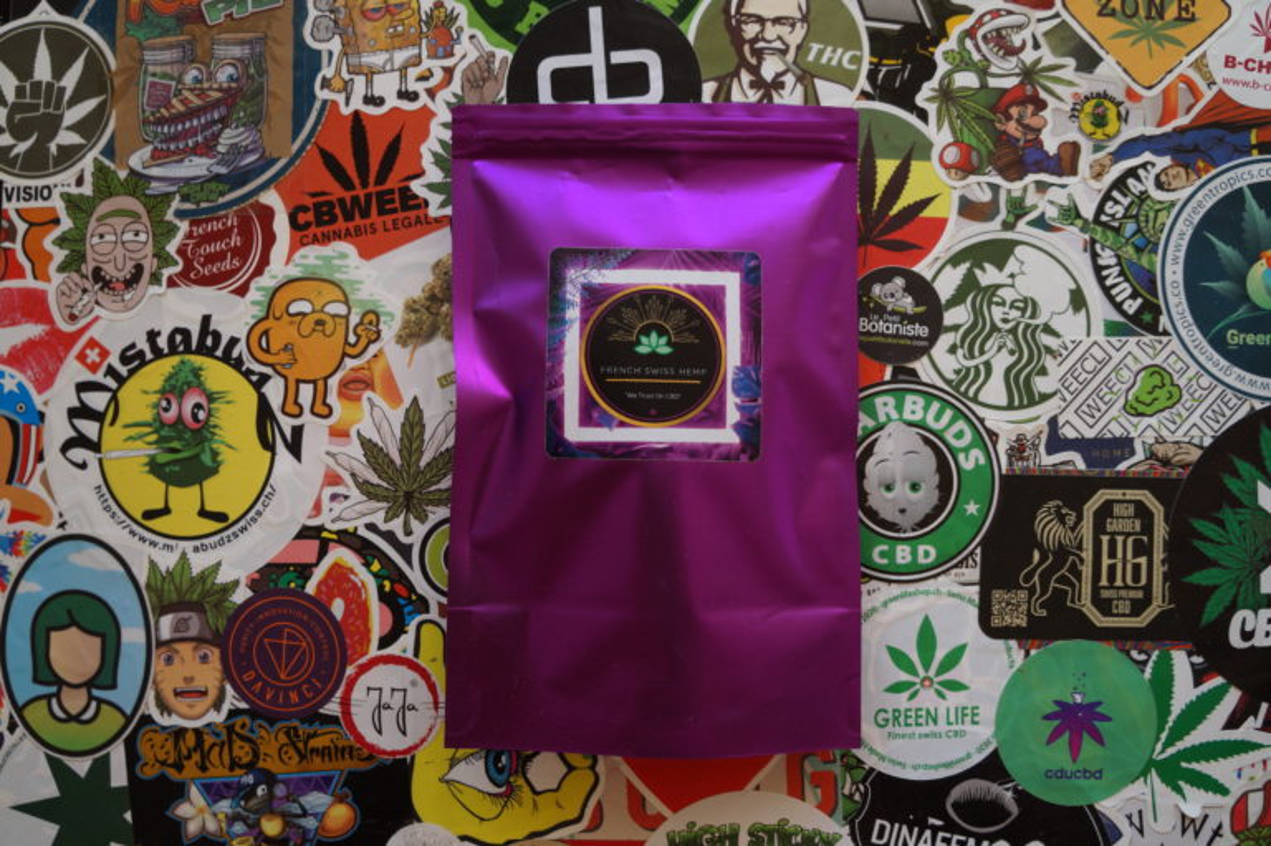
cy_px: 423
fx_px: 953
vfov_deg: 47.9
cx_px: 636
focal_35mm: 27
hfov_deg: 67.4
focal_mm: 18
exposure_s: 1/320
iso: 400
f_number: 5
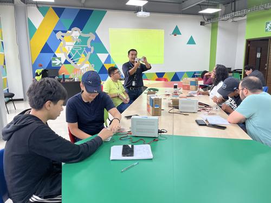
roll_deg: +1.1
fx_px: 204
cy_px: 102
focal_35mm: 26
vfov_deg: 53.1
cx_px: 136
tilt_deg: -10.5
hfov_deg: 67.3
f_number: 1.6
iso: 100
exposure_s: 1/120
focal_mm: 5.1
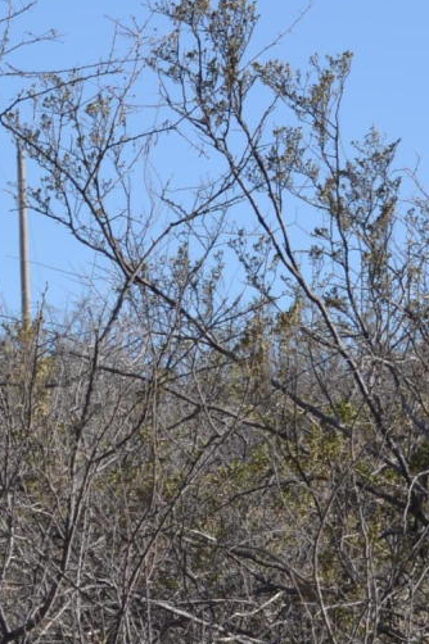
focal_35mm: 329
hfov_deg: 4.1
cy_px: 538
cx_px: -416
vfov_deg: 6.3
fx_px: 5888
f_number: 7.1
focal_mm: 55
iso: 100
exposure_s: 1/200
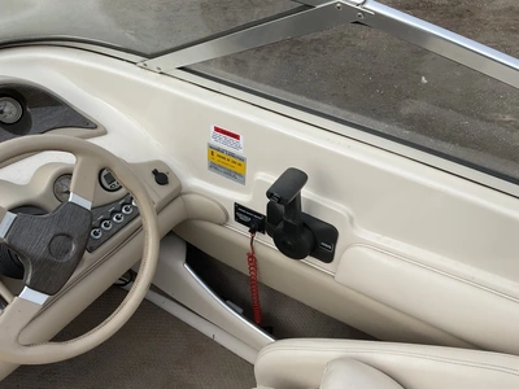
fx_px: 435
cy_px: 194
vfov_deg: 48.2
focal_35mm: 29
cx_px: 260
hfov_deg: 61.7
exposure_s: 1/1168
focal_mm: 3
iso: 25
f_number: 1.8
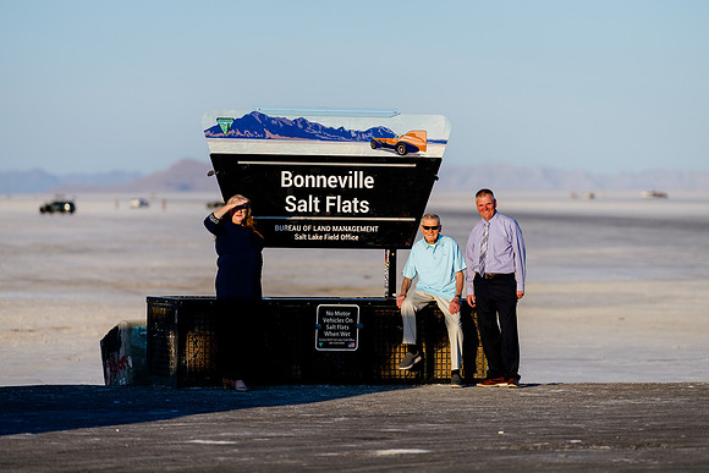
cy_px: 211
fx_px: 4362
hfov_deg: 9.3
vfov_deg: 6.2
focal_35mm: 221
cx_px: 354
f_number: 2.8
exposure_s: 1/2000
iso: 200
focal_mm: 200
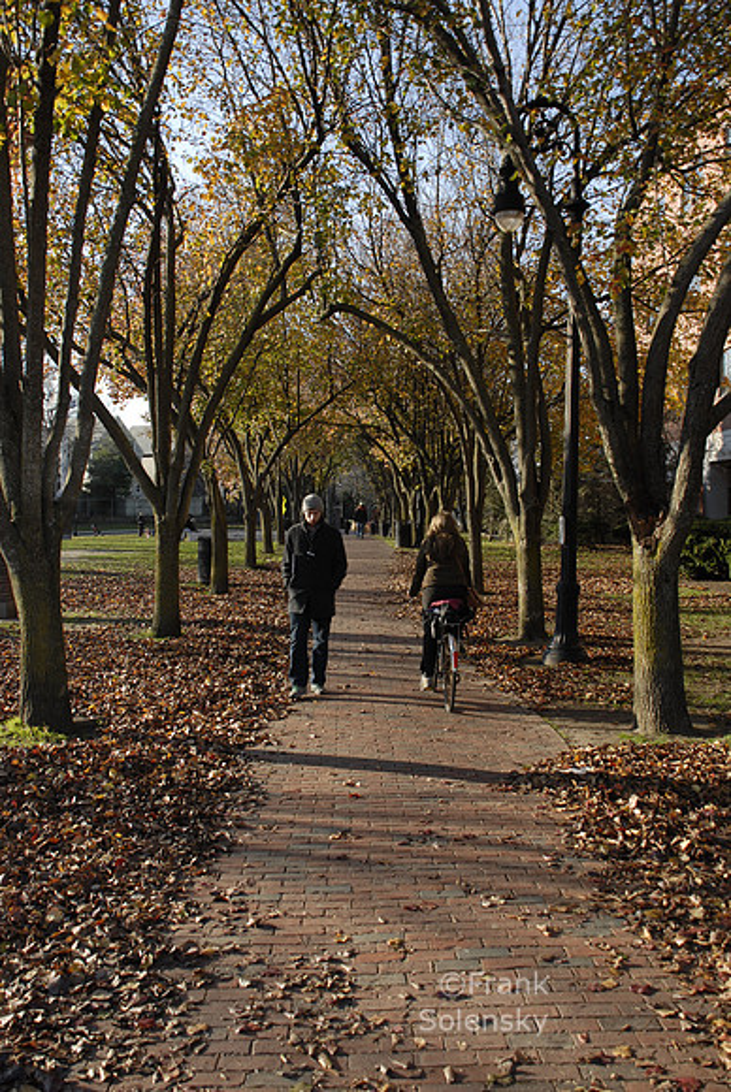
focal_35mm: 36
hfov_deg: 37.0
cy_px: 546
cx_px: 366
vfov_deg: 53.1
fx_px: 1094
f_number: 4.5
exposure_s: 1/320
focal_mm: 24
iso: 200
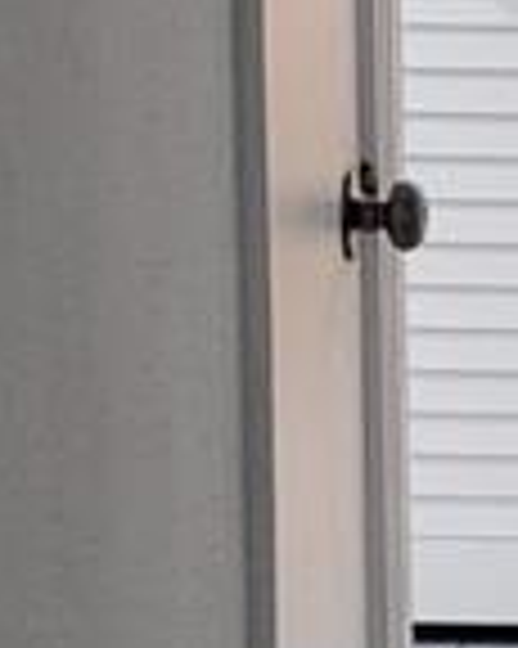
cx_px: 973
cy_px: 459
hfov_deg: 7.1
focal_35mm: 212
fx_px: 4067
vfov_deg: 9.1
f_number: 1.8
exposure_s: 1/40
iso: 200
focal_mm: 5.4
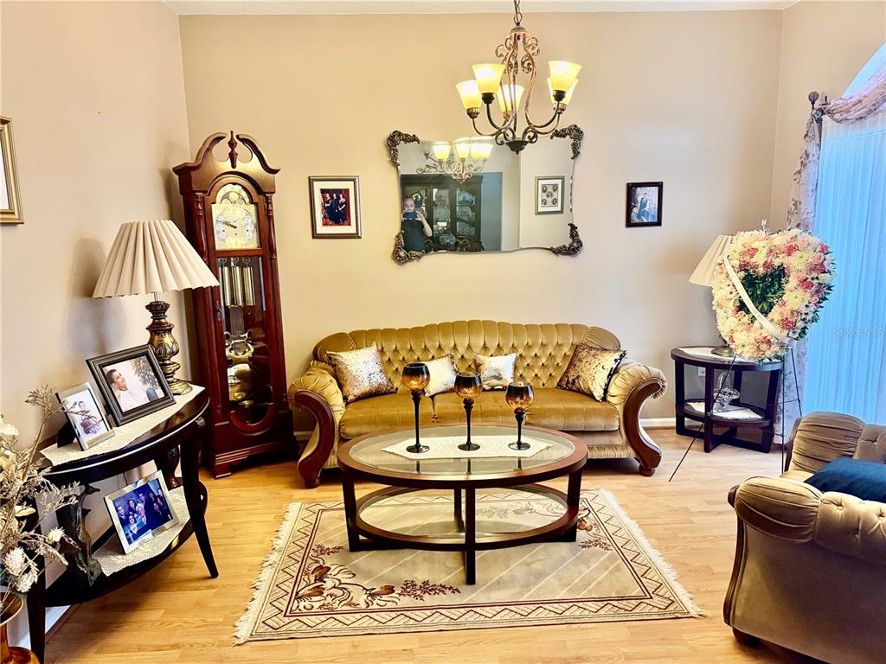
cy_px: 332
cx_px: 443
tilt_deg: -8.6
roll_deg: +1.1
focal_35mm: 24
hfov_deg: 71.6
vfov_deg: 56.8
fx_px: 614
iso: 640
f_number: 1.78
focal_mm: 6.76
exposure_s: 1/60
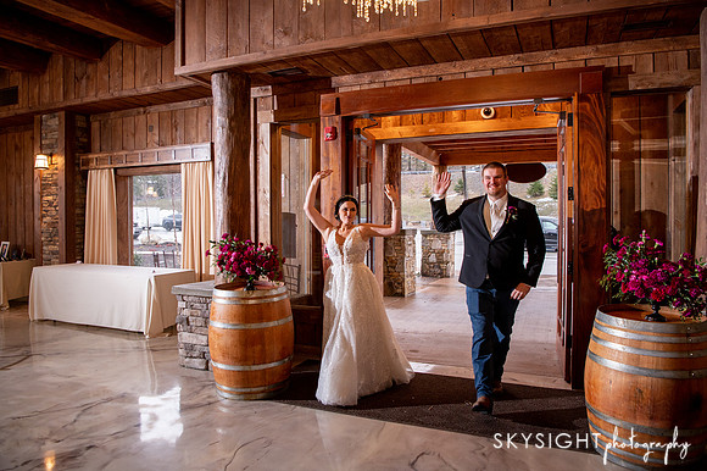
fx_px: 476
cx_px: 351
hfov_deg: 73.1
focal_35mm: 24
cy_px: 235
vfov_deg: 52.6
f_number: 4.5
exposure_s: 1/200
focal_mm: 24
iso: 1600
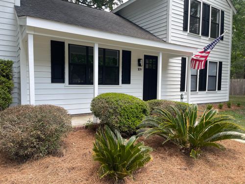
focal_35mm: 25
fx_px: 177
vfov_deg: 54.9
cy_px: 92
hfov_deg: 69.4
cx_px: 122
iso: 32
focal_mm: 5.1
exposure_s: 1/472
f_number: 1.6
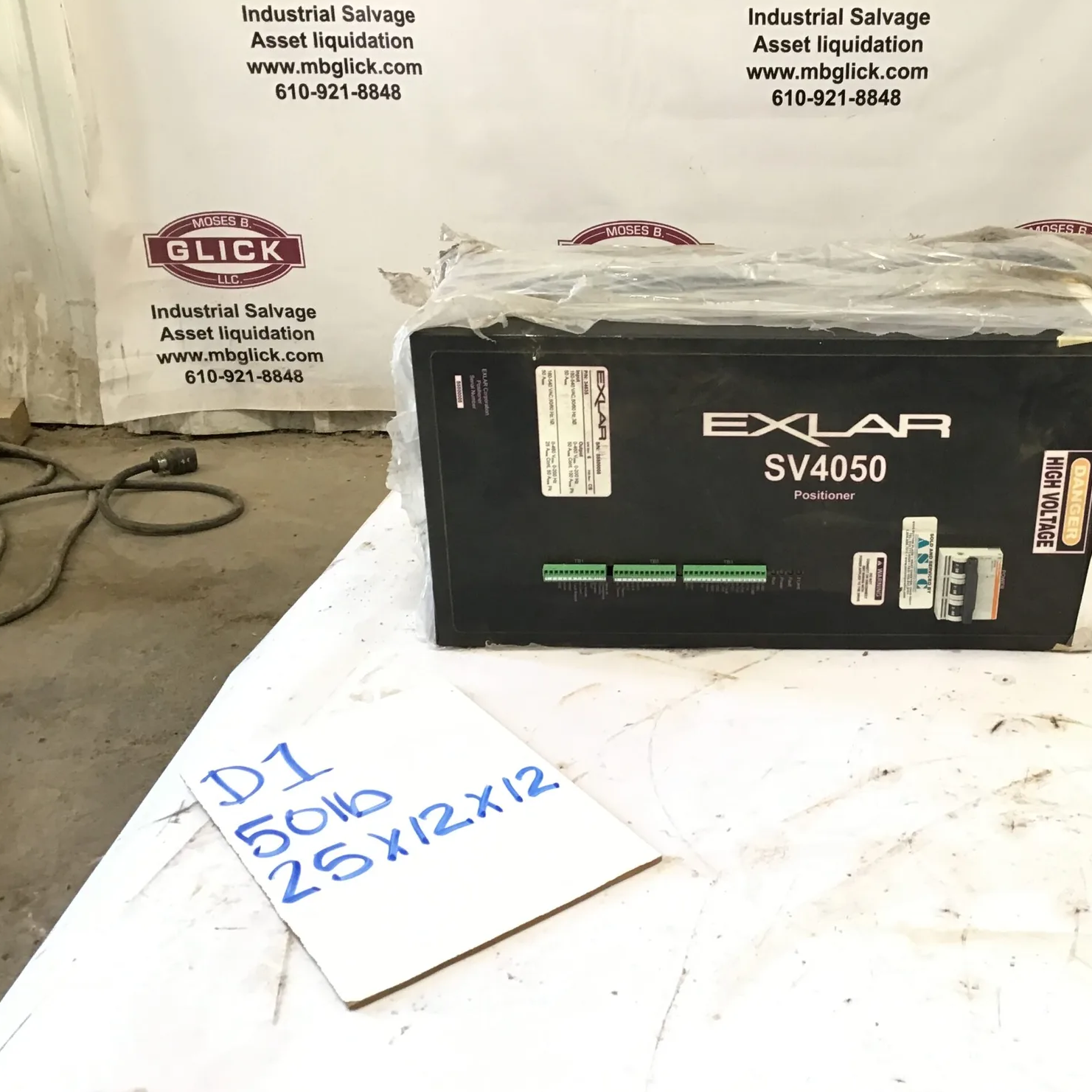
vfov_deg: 44.9
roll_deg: -2.3
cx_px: 732
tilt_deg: -24.3
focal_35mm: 37
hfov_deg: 44.2
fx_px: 1321
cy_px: 545
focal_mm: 3.3
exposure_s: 1/30
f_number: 2.4
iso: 64
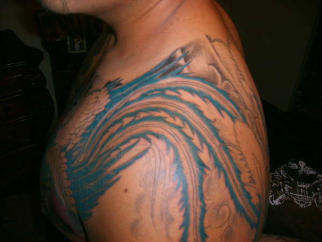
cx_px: 161
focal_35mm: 35
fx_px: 326
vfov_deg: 40.7
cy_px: 121
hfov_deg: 52.6
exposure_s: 1/30
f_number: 2.8
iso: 100
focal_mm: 5.8
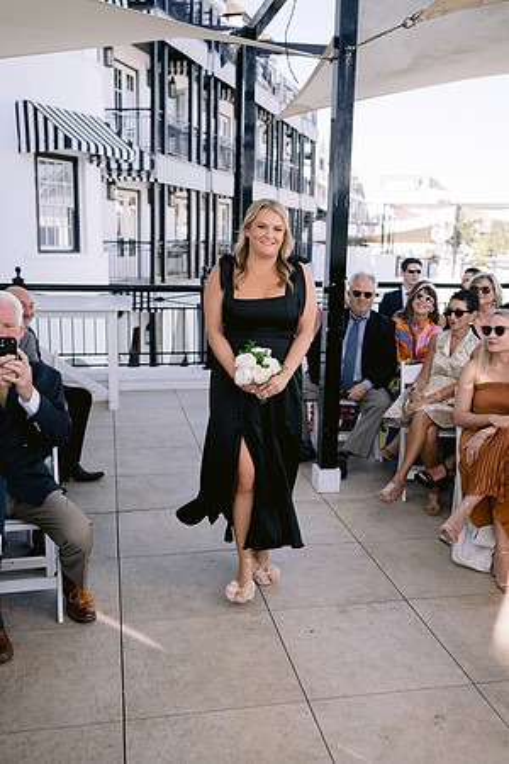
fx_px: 742
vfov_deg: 54.4
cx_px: 254
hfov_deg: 37.9
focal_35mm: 35
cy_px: 382
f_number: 2.8
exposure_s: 1/800
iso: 200
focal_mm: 35
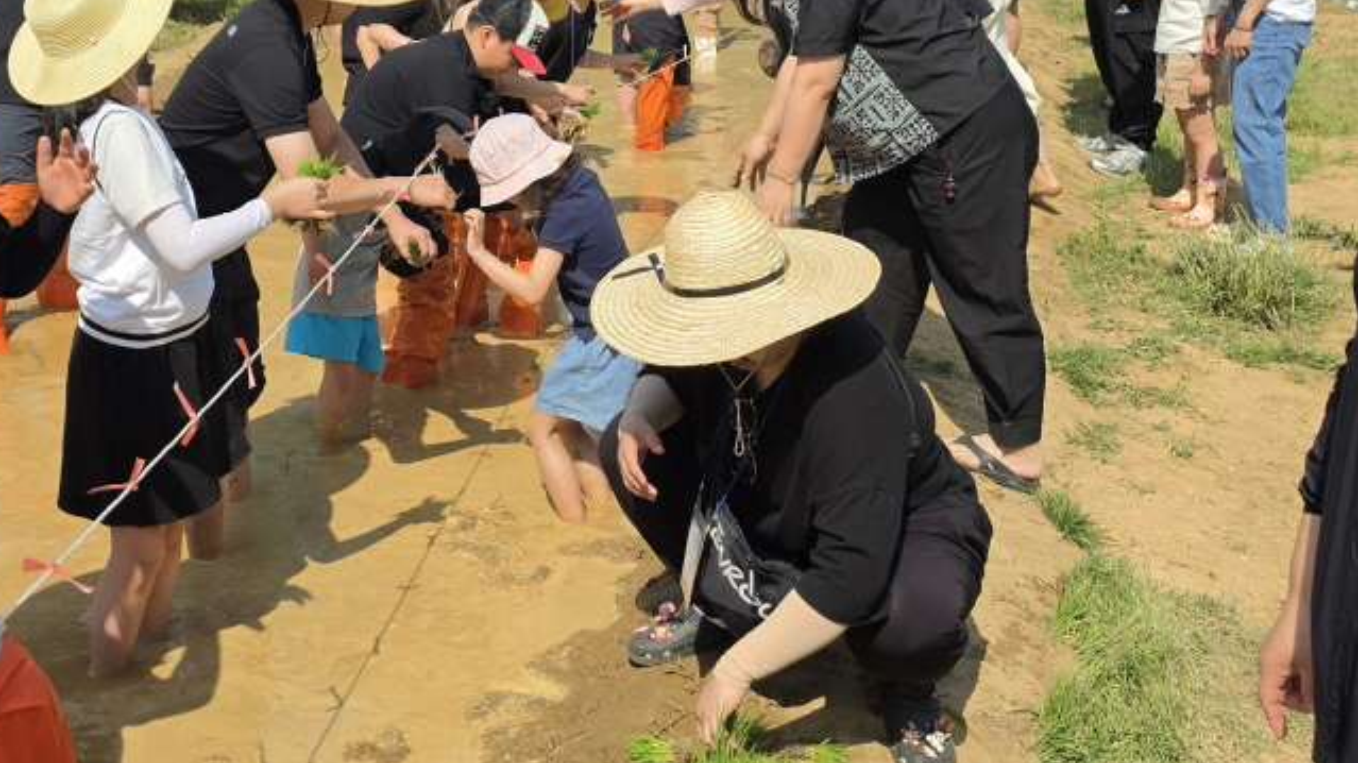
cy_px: 31
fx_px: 1836
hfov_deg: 40.2
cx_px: 465
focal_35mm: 51
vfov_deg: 22.7
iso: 64
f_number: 1.4
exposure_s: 1/7058
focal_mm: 6.5
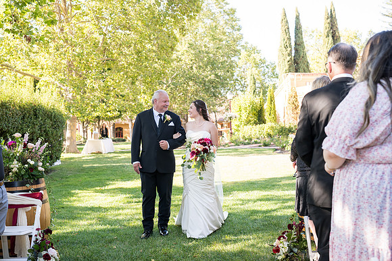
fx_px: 479
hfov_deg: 44.5
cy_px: 130
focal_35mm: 44
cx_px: 196
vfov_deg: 30.5
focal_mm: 44
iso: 640
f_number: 4
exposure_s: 1/400
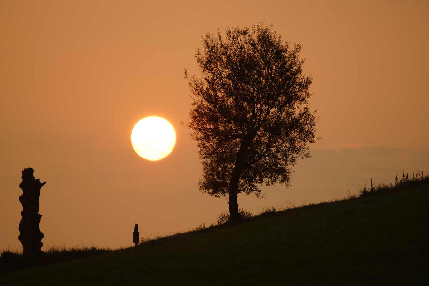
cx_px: 214
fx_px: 4468
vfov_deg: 3.7
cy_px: 143
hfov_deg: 5.5
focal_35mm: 375
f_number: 5.6
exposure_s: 1/400
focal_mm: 250
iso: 100
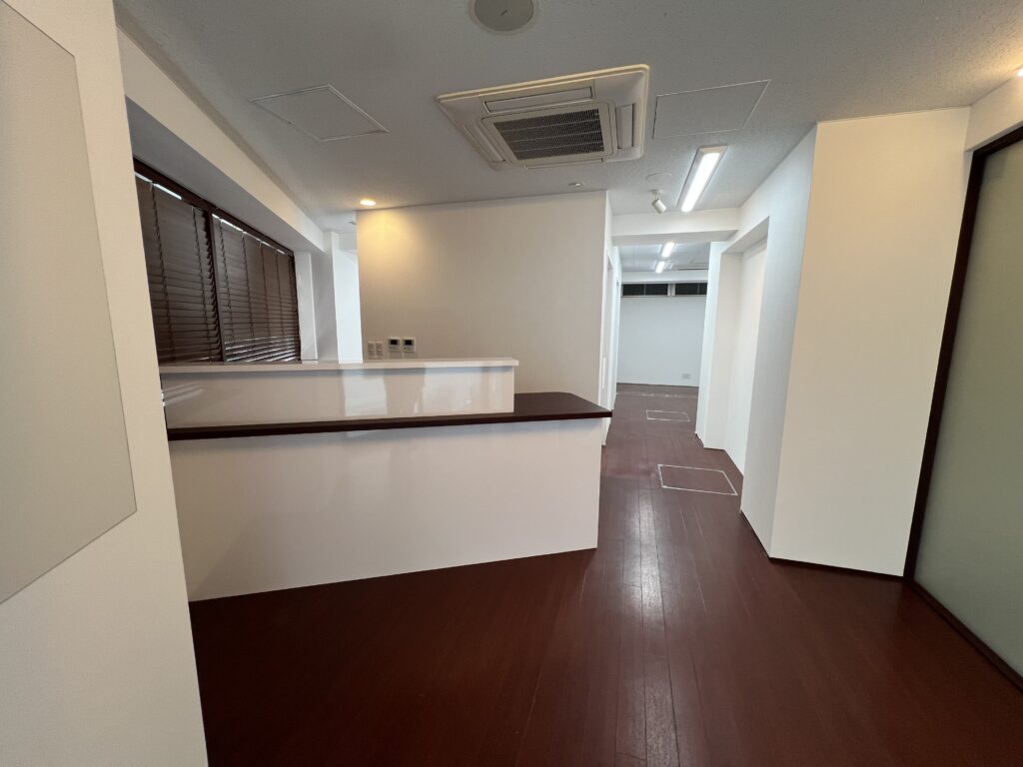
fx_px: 384
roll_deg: -0.5
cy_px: 384
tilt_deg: -8.9
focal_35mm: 13
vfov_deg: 89.9
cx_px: 512
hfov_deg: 106.2
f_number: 1.8
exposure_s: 1/100
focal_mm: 1.57
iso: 125
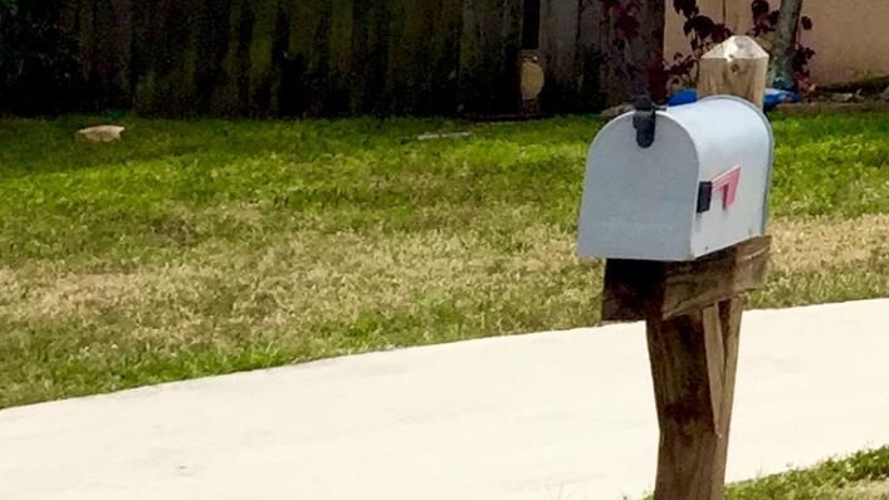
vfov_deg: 8.7
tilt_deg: +4.1
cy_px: -384
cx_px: 1825
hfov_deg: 13.5
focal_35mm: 134
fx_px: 3159
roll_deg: -0.6
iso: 32
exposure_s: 1/3968
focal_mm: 4.15
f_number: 2.2
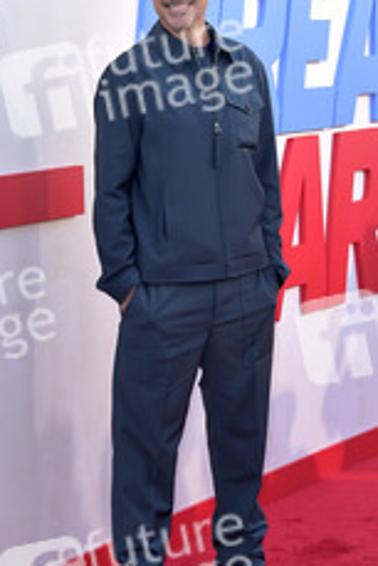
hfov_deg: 10.9
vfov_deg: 16.2
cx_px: 199
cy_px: 203
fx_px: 1981
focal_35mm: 126
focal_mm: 72
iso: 250
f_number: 6.3
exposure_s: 1/250
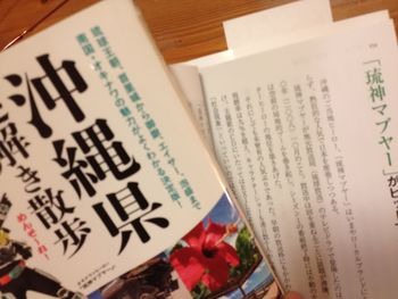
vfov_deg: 40.7
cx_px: 199
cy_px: 150
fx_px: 403
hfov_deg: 52.6
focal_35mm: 35
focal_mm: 4.28
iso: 160
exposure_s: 1/20
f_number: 2.4
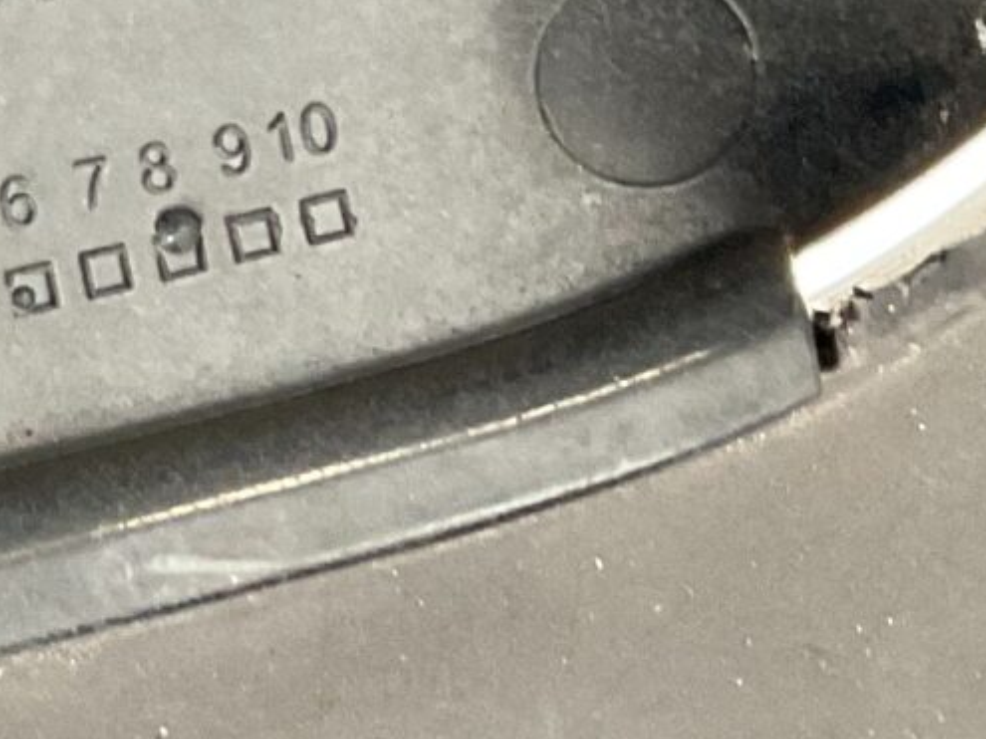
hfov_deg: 12.5
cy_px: -169
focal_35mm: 150
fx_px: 4272
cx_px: -488
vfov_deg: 9.7
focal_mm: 3
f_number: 1.8
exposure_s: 1/50
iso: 125
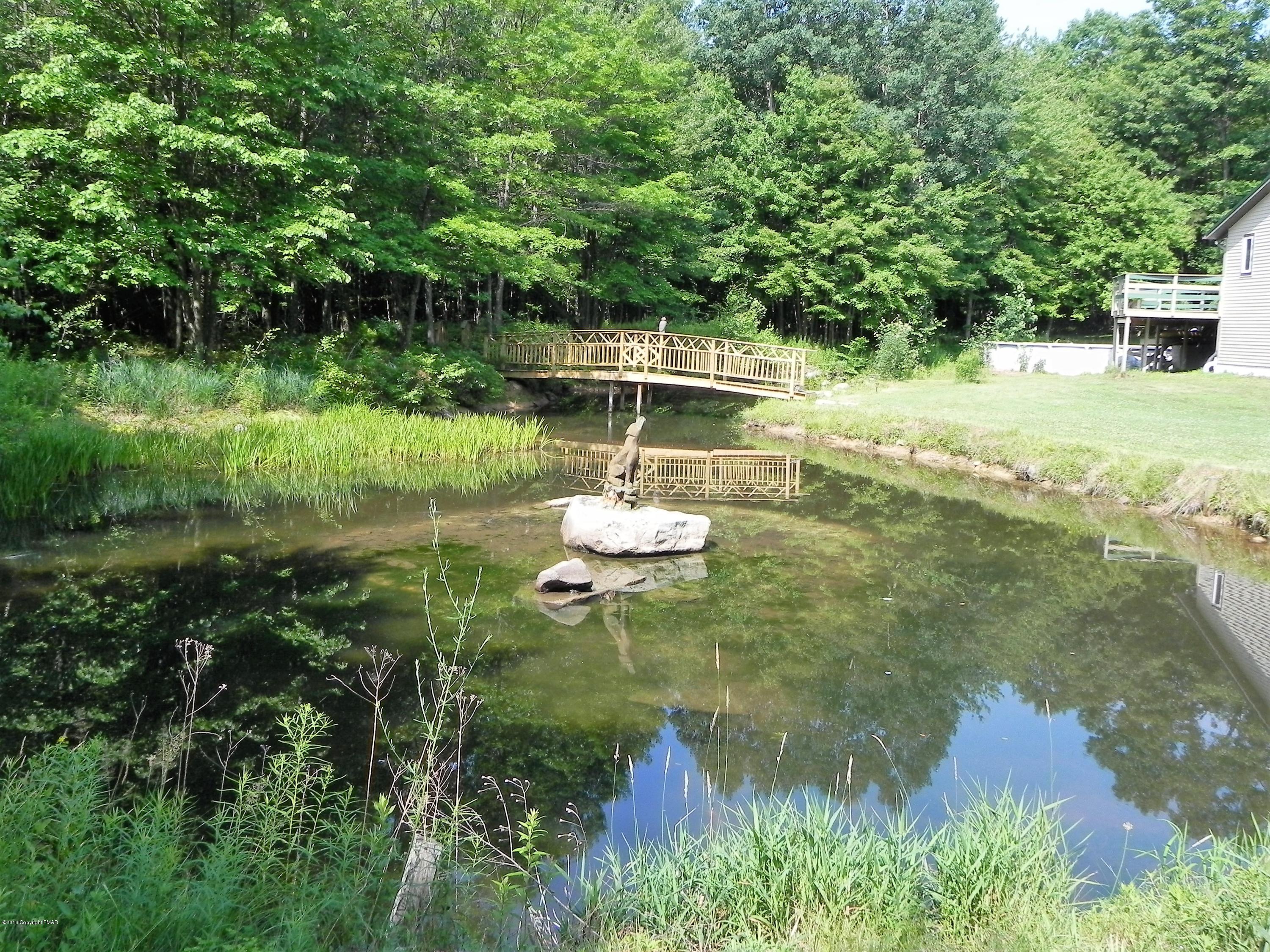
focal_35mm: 29
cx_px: 635
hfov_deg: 61.7
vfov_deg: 48.2
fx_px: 1064
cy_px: 476
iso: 160
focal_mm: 5.2
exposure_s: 1/203
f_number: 5.6
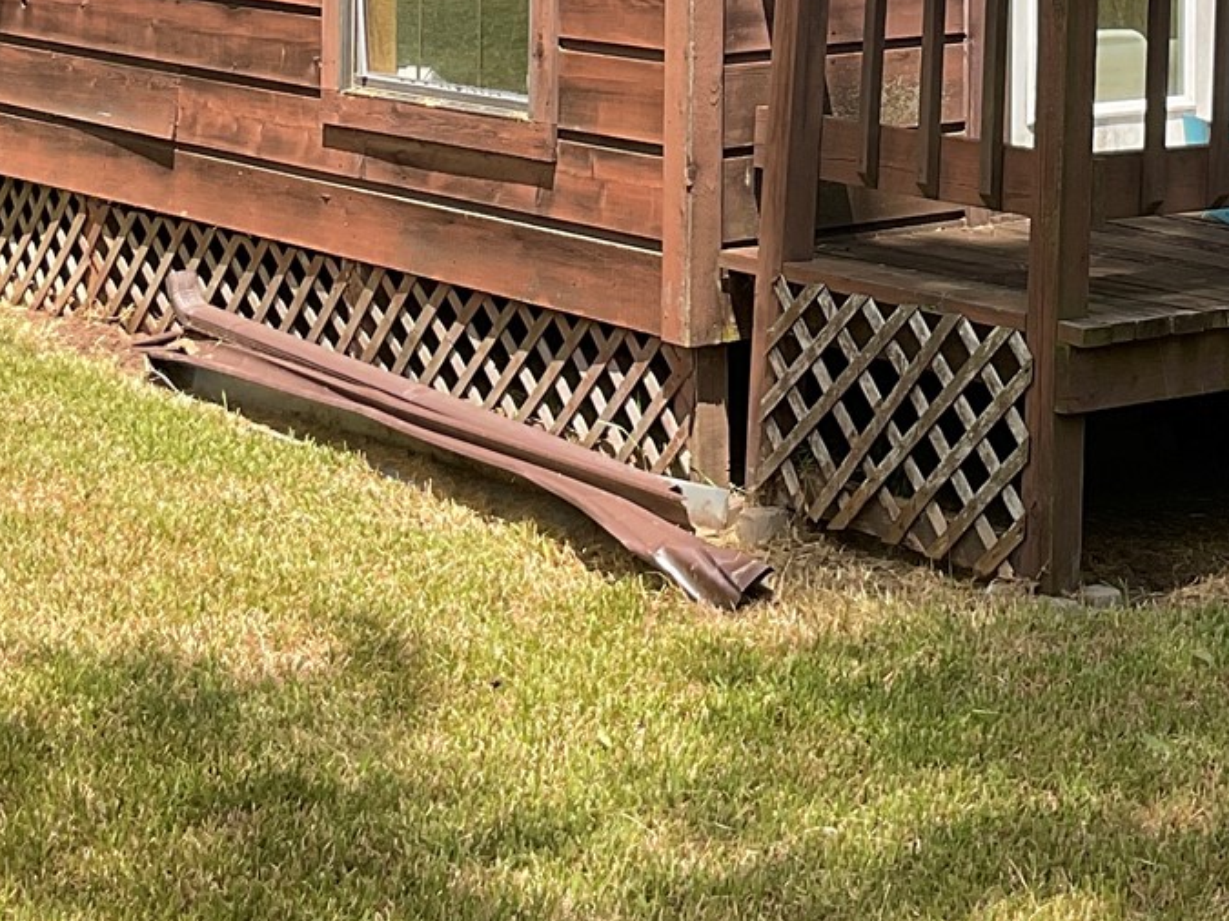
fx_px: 3124
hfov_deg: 21.9
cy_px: -278
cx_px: 1009
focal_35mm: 88
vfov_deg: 15.9
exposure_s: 1/829
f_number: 1.8
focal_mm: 3
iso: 16
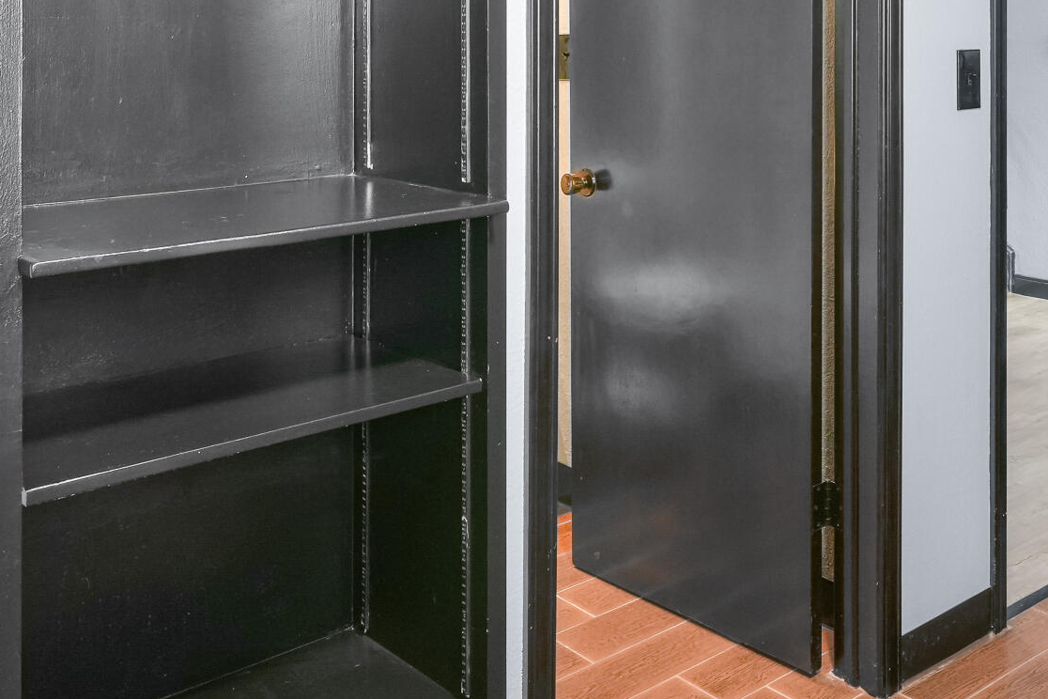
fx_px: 1252
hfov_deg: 44.5
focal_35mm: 43
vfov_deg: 28.9
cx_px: 734
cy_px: -26
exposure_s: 3.2
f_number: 11
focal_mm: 16
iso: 640
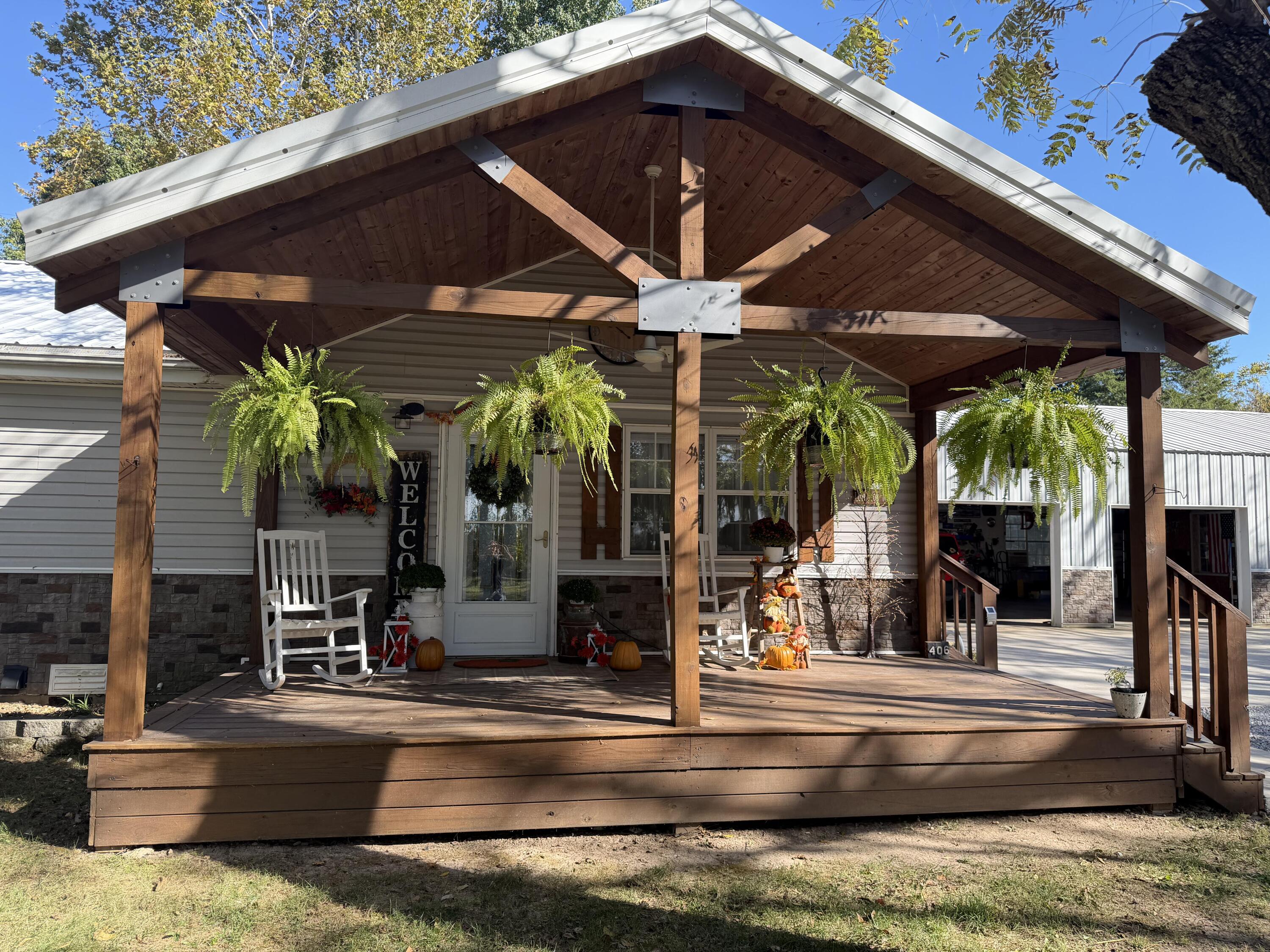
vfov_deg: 56.8
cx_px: 635
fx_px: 881
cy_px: 476
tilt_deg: +3.5
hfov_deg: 71.6
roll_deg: +0.3
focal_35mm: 24
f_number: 1.78
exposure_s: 1/1139
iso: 100
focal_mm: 6.76
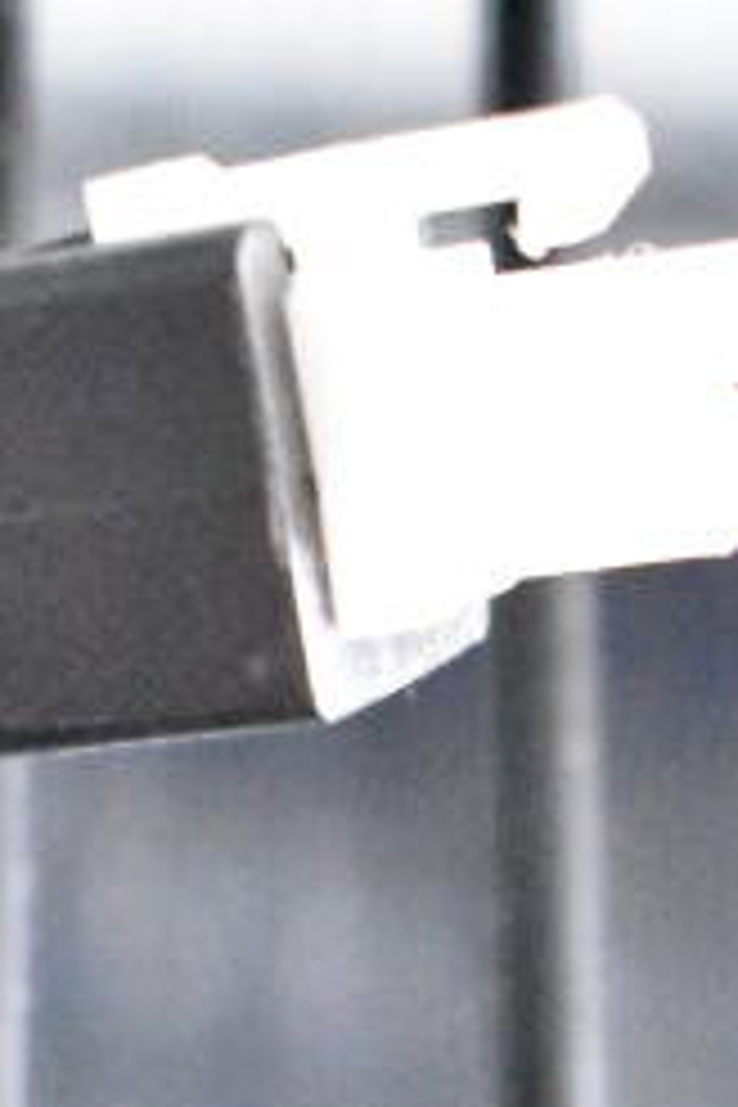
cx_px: 63
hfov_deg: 7.9
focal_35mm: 173
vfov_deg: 11.6
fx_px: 5315
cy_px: 1467
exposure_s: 1/30
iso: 25600
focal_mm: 31
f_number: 4.2
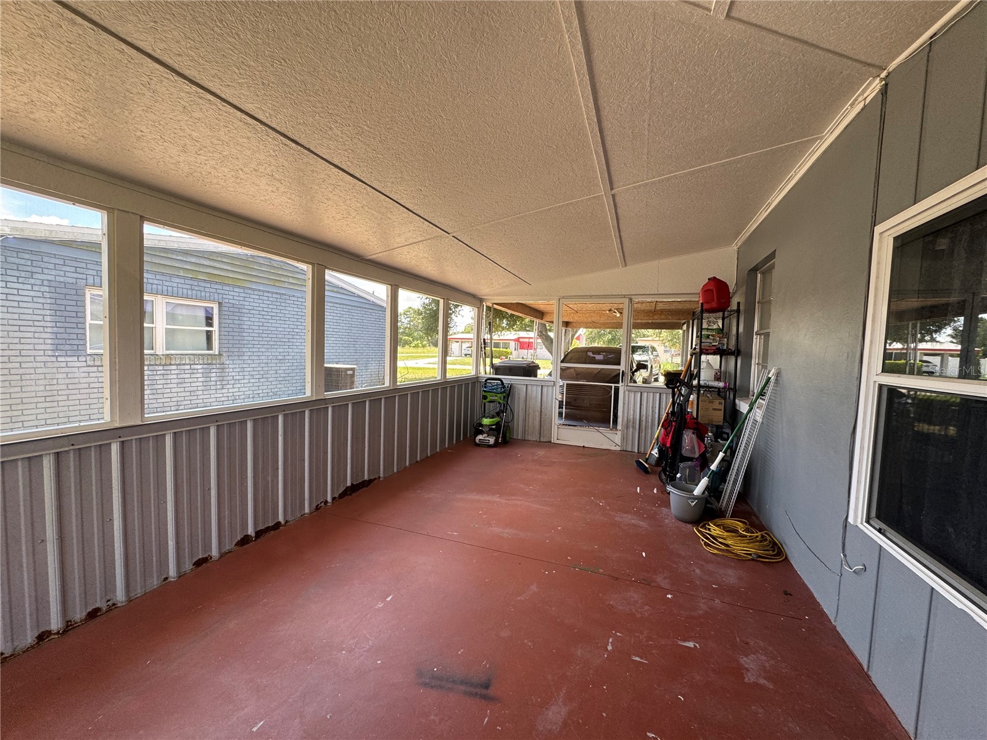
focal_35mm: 14
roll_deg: -3.0
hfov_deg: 102.1
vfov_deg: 85.7
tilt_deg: -3.5
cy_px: 370
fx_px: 399
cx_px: 494
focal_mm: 2.22
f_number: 2.2
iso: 64
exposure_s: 1/99
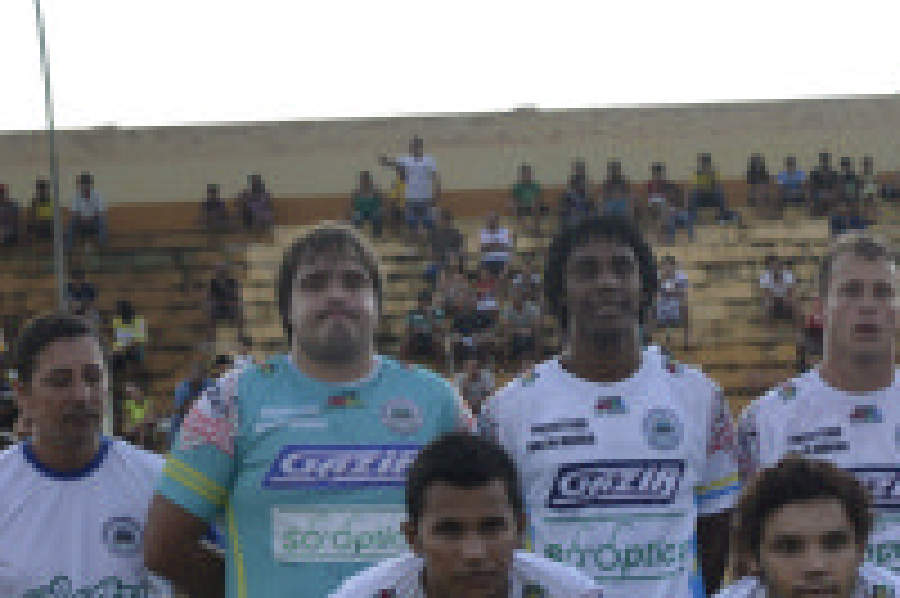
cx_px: 936
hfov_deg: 17.2
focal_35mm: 116
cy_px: 596
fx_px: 2904
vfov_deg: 11.6
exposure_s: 1/60
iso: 450
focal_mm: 31
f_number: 4
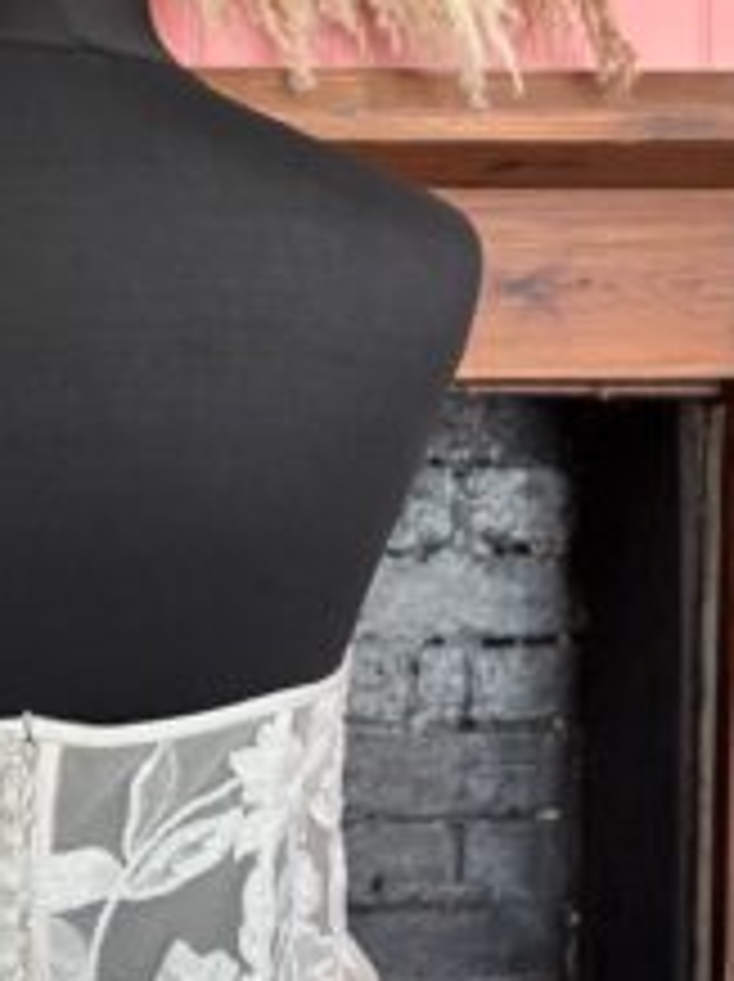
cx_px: 68
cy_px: 592
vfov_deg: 37.4
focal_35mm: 51
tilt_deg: -4.1
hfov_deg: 27.4
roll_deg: +1.7
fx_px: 1445
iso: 50
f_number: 1.6
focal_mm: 5.96
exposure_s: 1/100
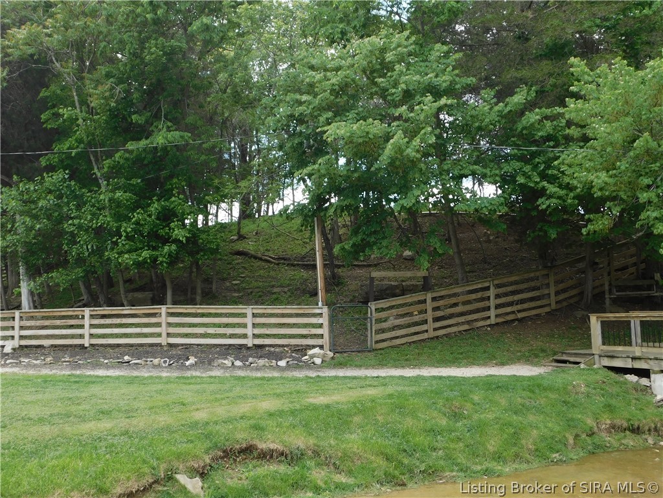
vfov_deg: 39.7
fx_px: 690
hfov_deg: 51.4
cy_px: 249
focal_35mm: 36
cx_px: 332
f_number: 3.5
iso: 125
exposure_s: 1/250
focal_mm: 6.3
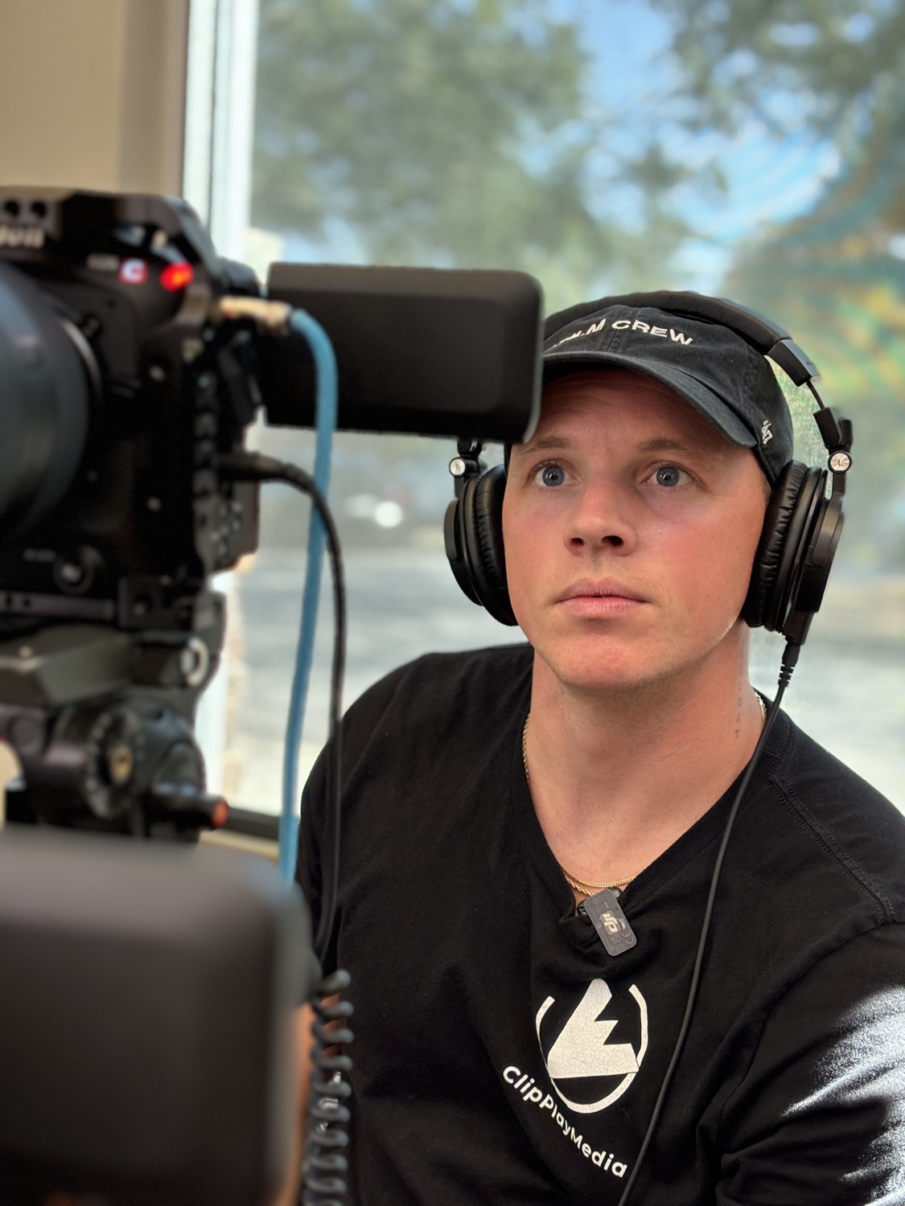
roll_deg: -3.4
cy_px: 603
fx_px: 1813
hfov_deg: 28.0
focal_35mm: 52
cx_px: 452
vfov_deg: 36.8
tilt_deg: -5.5
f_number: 1.6
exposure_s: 1/40
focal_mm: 5.96
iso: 200
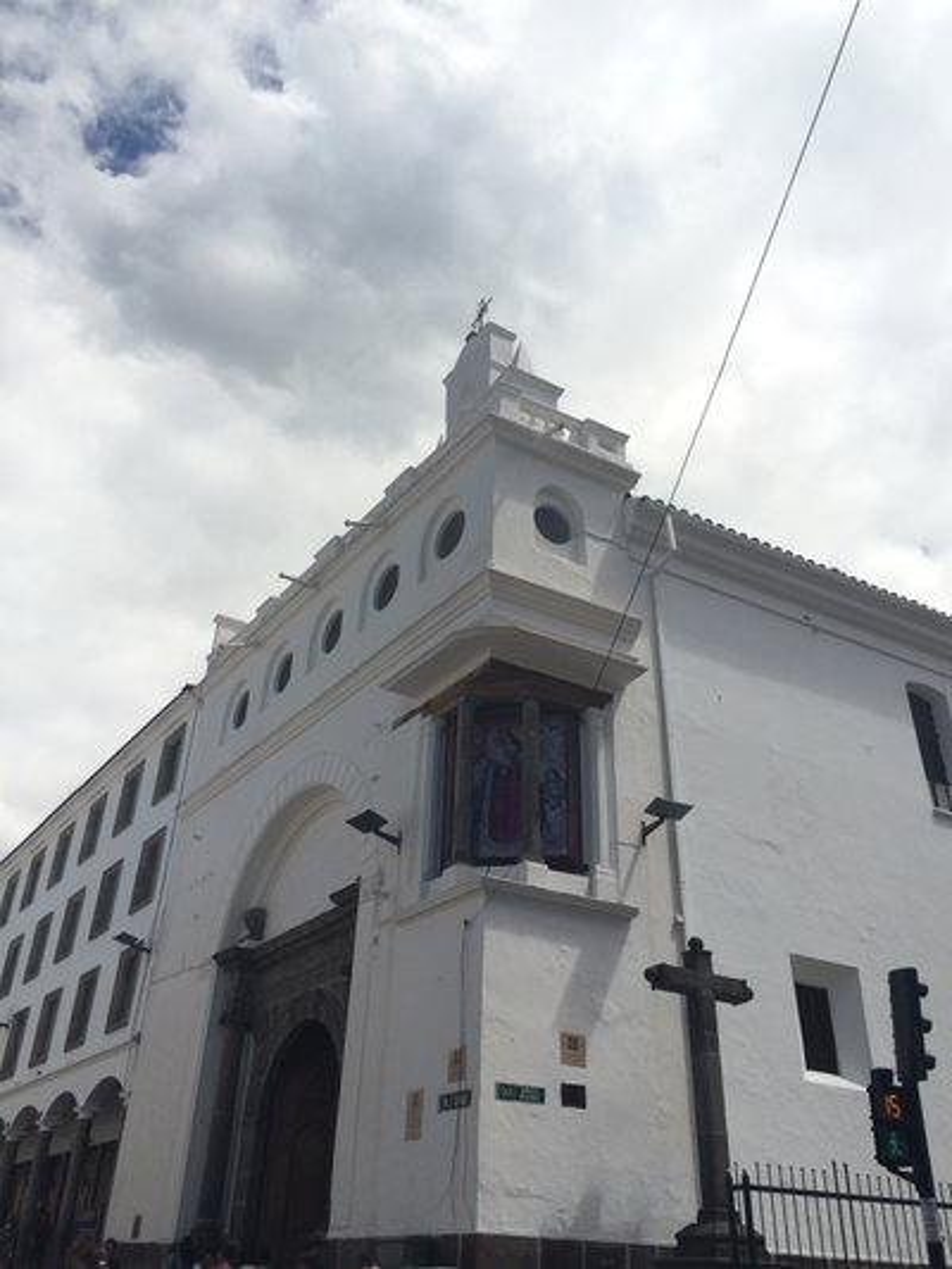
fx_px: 1063
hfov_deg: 48.2
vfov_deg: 61.6
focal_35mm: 29
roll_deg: -0.8
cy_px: 634
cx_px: 476
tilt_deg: +30.6
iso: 32
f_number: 2.2
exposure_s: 1/3165
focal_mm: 4.15
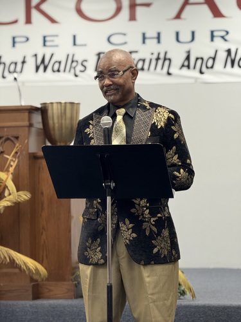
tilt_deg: +0.6
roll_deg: +1.0
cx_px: 120
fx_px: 1114
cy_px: 161
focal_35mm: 120
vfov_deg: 16.4
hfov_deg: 12.3
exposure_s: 1/60
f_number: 2.8
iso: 250
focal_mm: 15.66
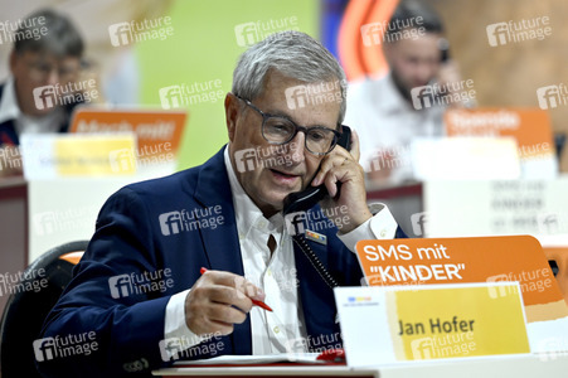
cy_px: 189
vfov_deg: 11.9
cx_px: 284
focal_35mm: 115
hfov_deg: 17.8
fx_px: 1813
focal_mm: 115
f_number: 2.8
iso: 1600
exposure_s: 1/640
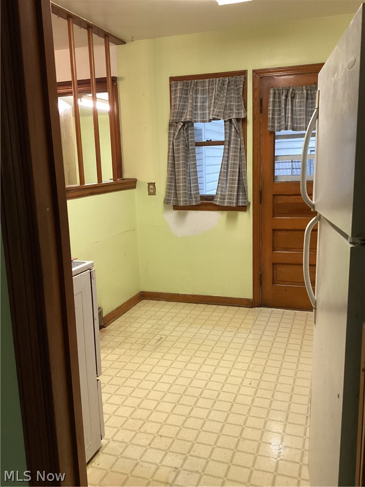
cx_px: 182
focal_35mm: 31
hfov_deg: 45.4
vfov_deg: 58.4
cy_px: 244
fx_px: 436
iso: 320
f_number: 2.4
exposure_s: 1/60
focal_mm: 3.3
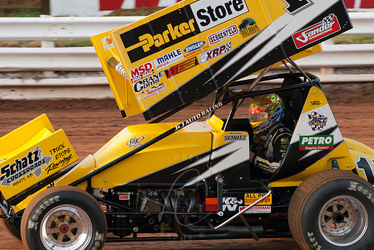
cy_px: 131
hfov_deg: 9.1
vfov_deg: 6.1
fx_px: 2350
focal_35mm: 226
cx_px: 184
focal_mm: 135
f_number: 4.5
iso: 250
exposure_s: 1/400
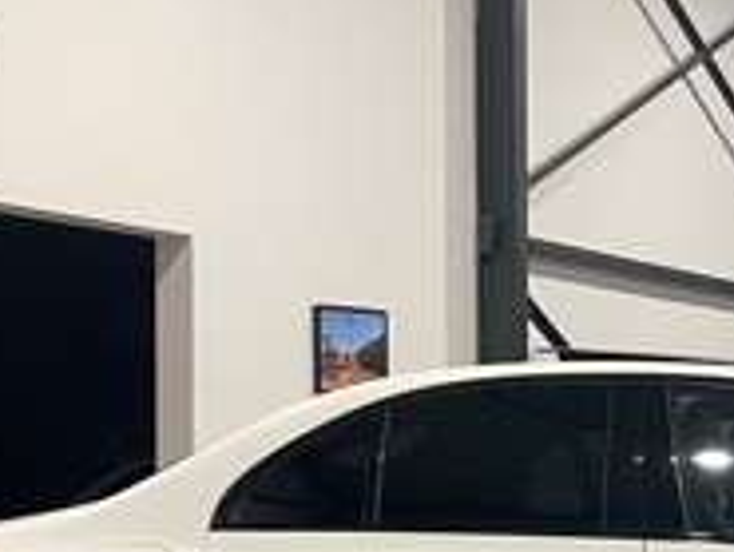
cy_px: 488
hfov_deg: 20.8
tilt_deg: -0.6
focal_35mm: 90
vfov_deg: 16.2
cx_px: 797
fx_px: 1910
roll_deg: +0.2
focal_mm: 4.2
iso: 80
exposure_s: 1/50
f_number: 1.6
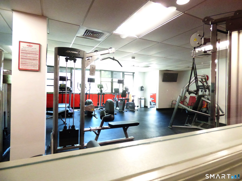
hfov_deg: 81.7
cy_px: 90
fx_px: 140
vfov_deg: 66.0
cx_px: 121
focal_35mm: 20
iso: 1600
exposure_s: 1/80
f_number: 2.8
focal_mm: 3.58
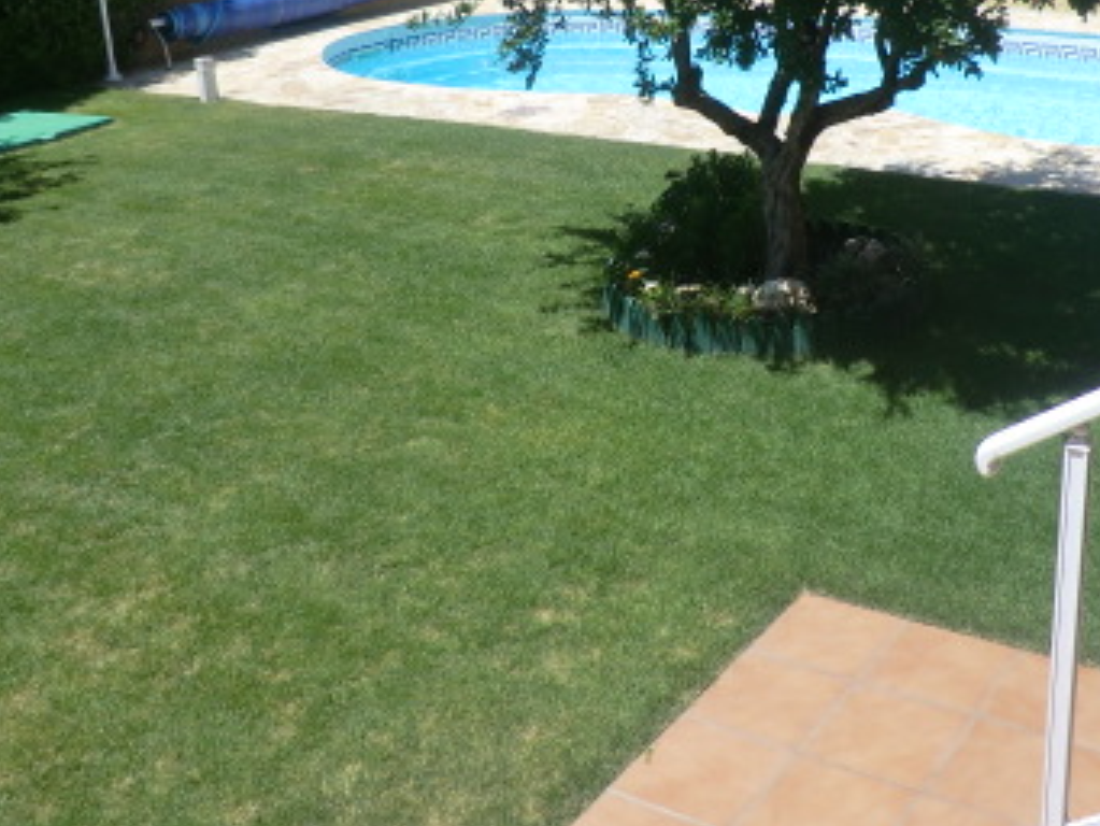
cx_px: 716
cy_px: 236
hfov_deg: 41.6
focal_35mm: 45
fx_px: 1430
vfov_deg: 31.8
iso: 64
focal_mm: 4.3
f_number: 7.5
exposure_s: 1/200
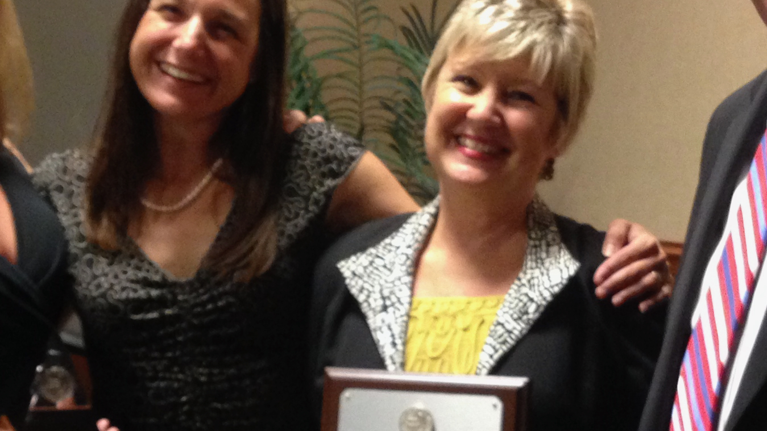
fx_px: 1769
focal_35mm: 87
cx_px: 482
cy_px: 357
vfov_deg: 13.8
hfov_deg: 24.4
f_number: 2.4
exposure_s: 1/20
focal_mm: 4.12
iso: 320
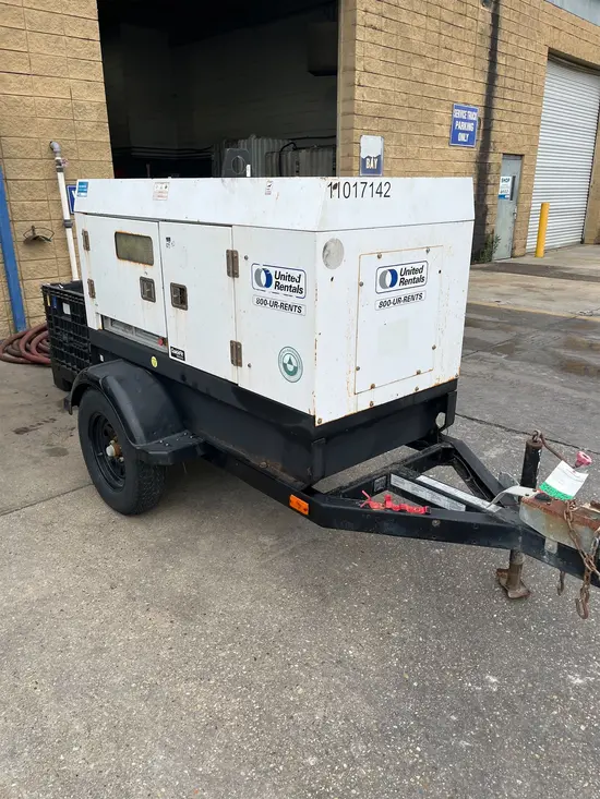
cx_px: 300
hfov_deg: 53.1
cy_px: 400
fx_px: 601
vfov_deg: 67.3
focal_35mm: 26
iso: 50
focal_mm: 5.1
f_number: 1.6
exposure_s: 1/2179
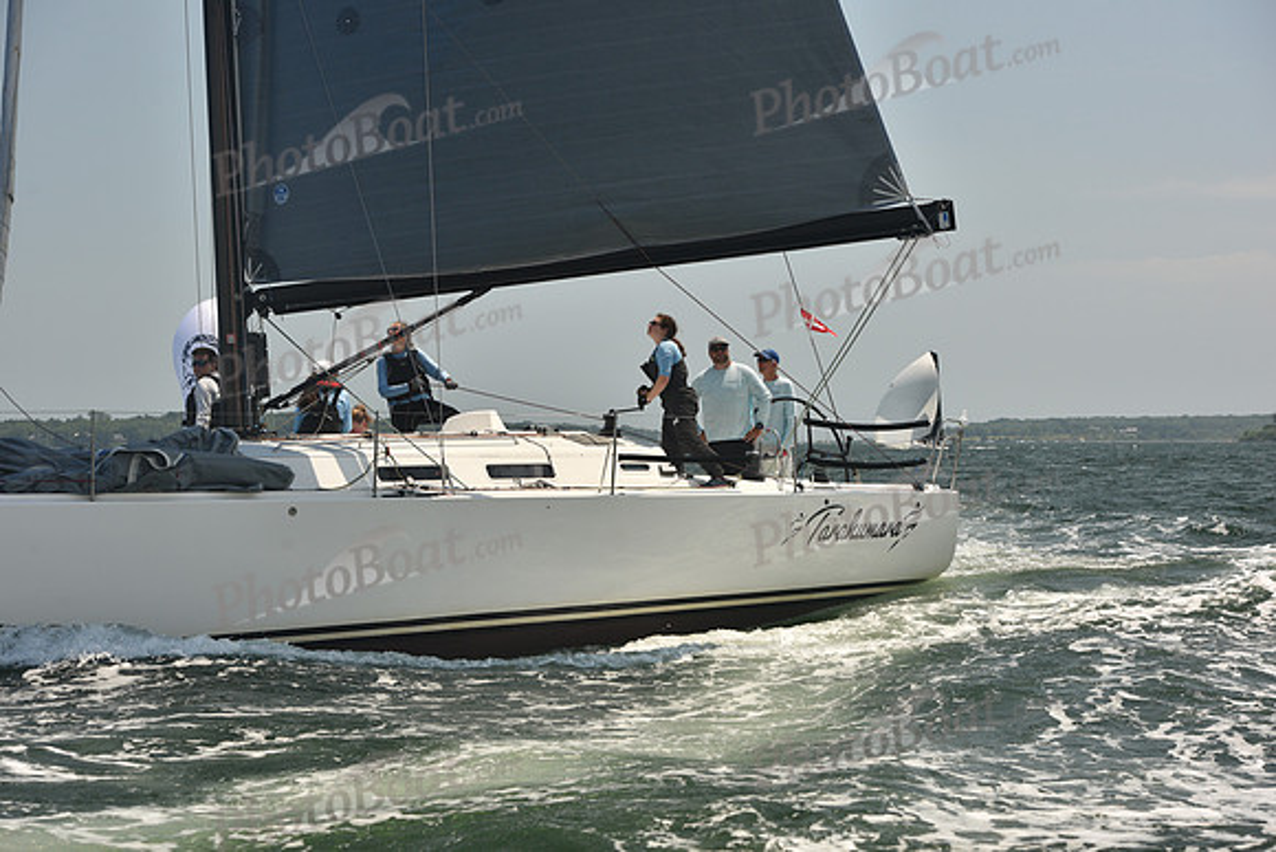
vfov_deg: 19.5
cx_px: 638
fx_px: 2482
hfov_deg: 28.8
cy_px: 426
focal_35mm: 70
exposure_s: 1/640
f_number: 7.1
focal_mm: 70
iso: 250
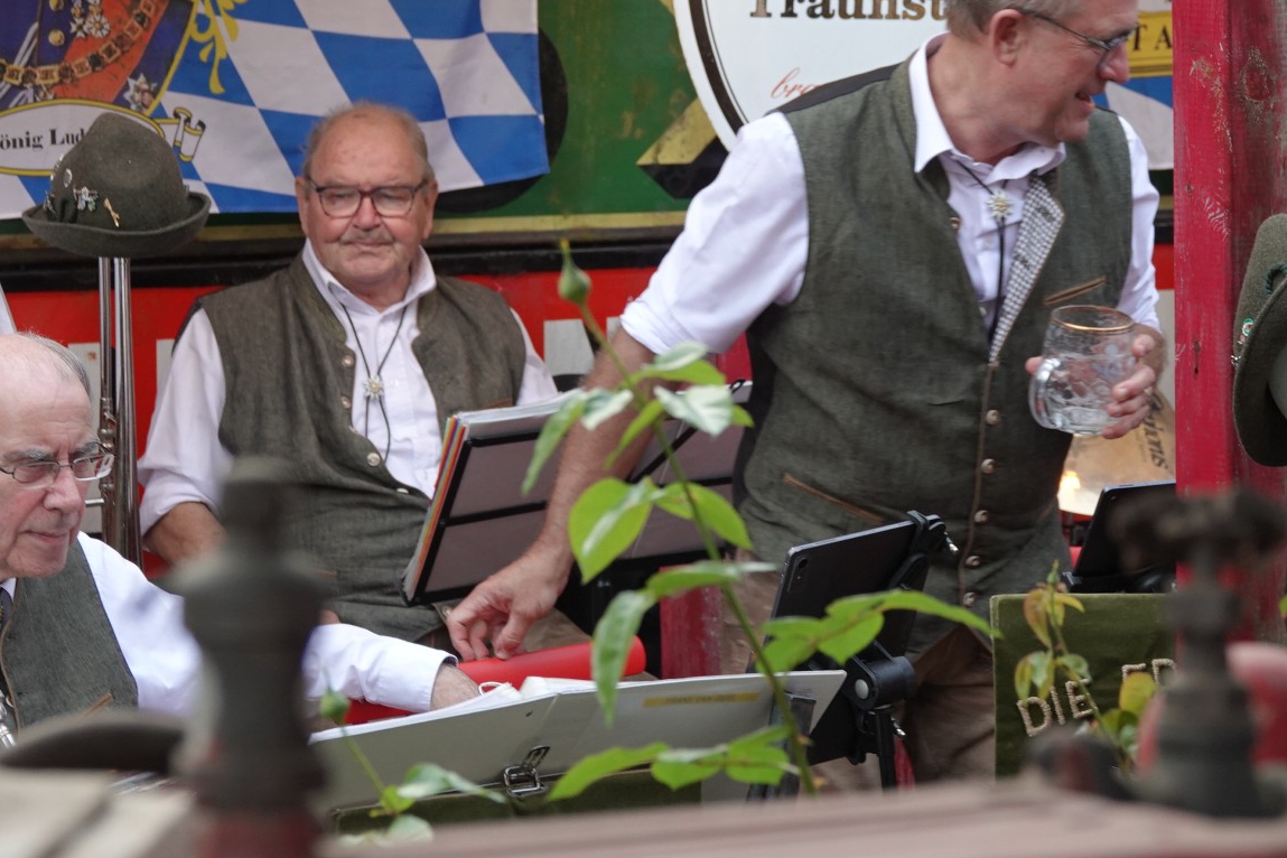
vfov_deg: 10.2
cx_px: 679
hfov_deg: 15.3
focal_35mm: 134
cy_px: 437
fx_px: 4790
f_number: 3.5
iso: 320
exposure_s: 1/100
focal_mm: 34.68
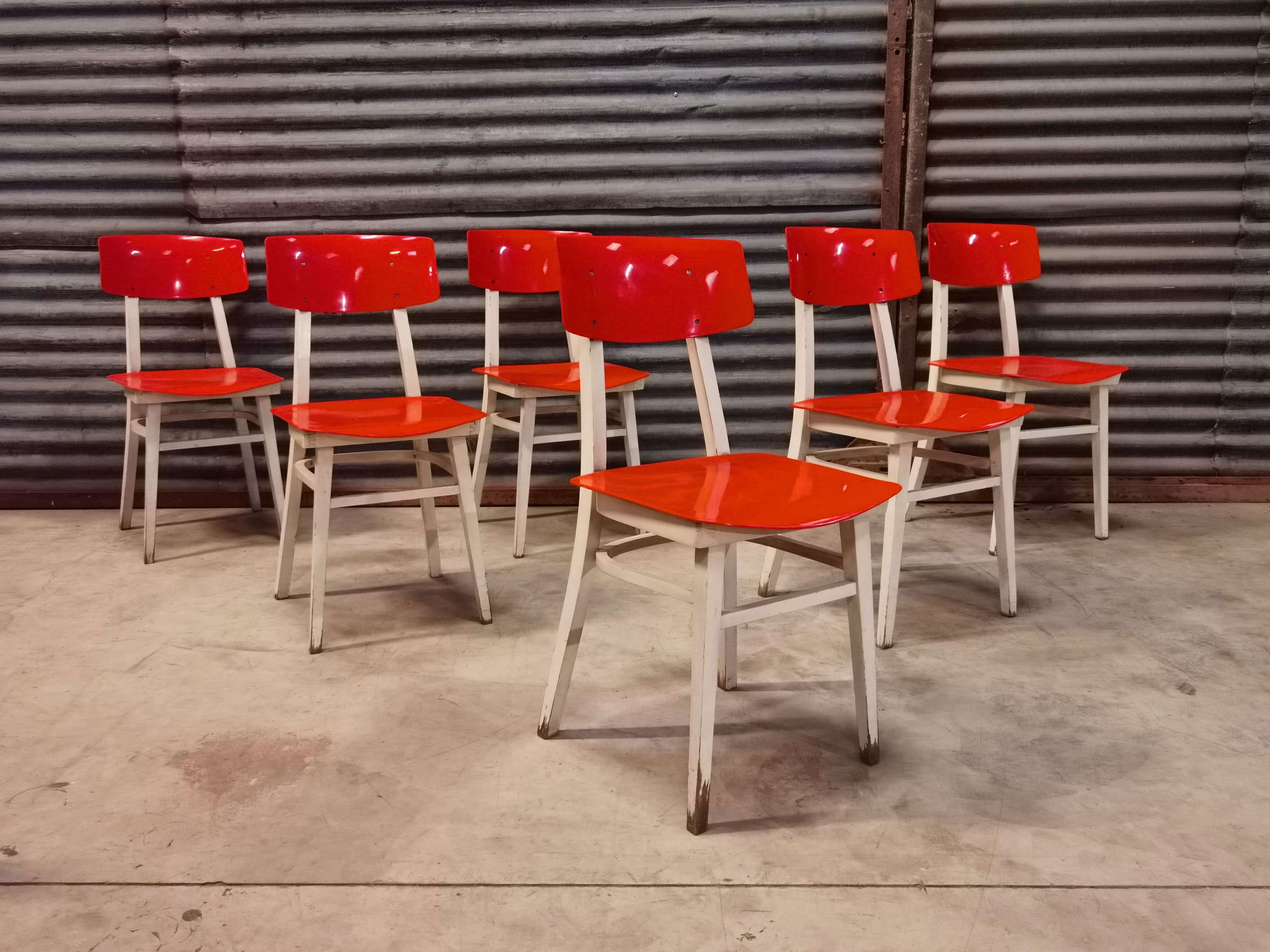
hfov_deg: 61.7
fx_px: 1064
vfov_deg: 48.2
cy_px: 476
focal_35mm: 29
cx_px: 635
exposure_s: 1/33.3
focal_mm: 6.71
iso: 640
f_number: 1.9
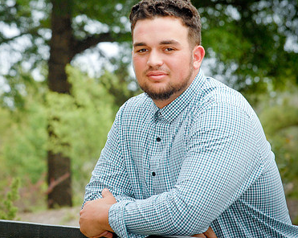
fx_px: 2623
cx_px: 76
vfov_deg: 5.2
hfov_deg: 6.5
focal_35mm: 298
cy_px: 96
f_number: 9
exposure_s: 1/250
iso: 200
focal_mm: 135
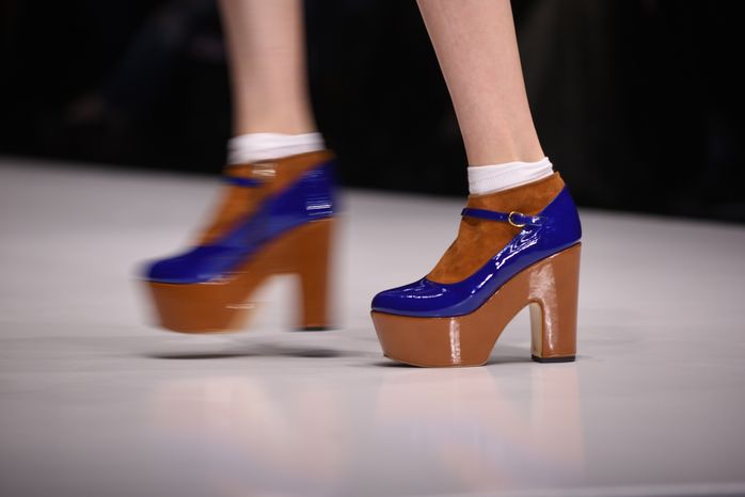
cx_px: 372
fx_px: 4140
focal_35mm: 200
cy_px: 248
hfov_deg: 10.3
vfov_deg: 6.9
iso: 400
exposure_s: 1/100
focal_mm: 200
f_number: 5
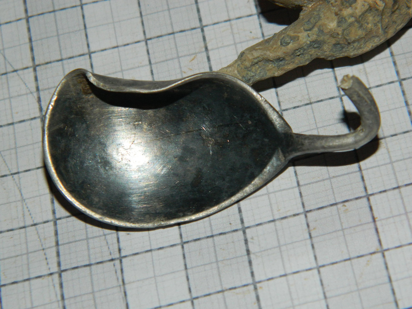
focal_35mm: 103
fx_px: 1226
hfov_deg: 19.1
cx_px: 206
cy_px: 154
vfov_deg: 14.4
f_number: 12.6
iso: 200
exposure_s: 1/60
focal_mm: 18.6
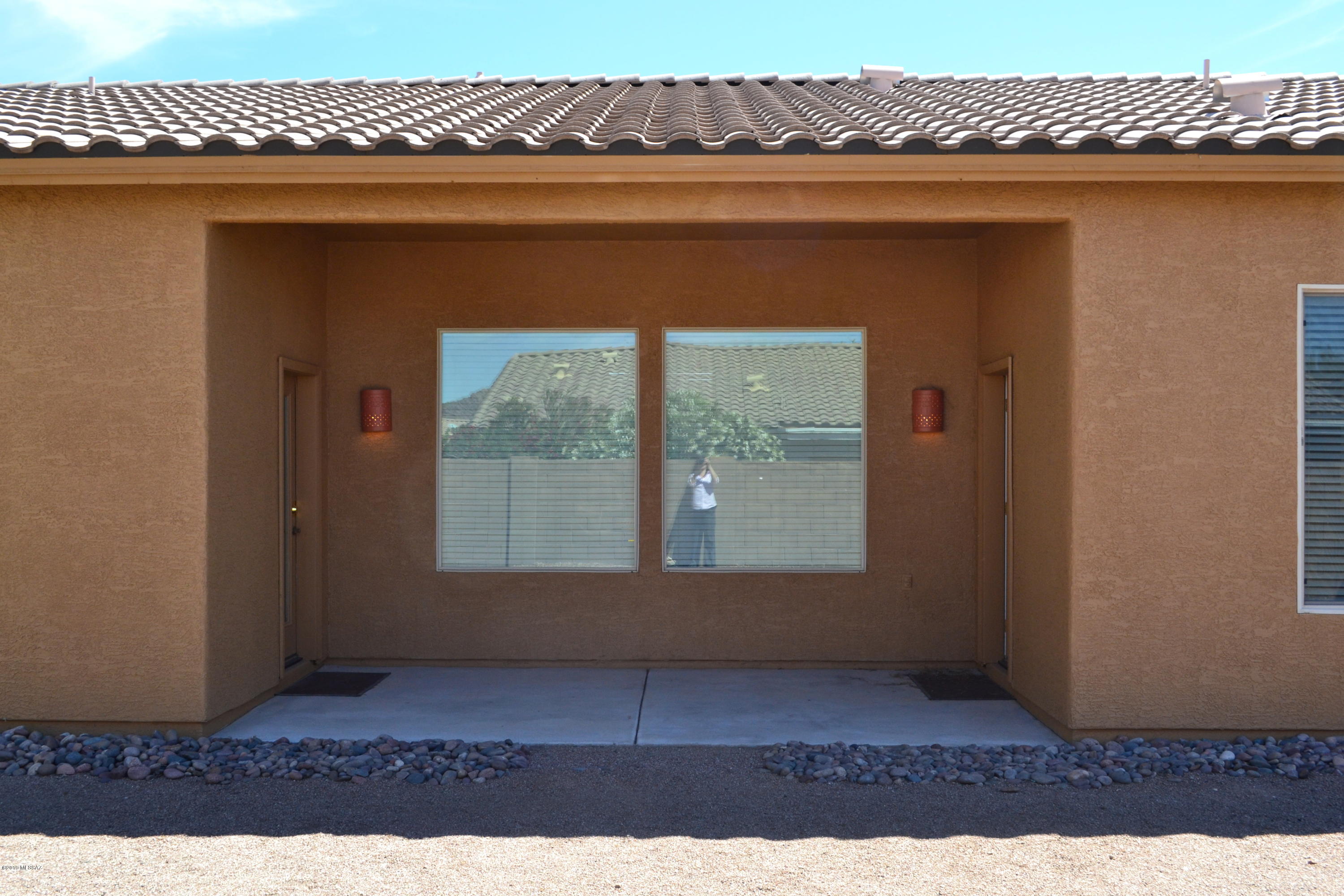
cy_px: 448
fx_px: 1232
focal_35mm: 33
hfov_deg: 57.2
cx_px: 672
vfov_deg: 40.0
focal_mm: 22
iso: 400
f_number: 10
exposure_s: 1/200
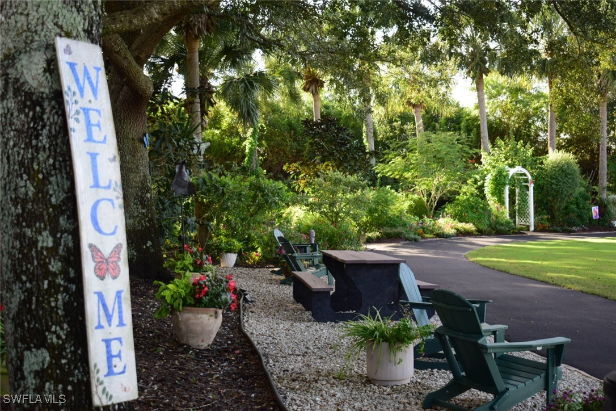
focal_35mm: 57
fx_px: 975
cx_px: 308
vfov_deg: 23.8
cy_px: 206
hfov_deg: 35.1
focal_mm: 38
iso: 320
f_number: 4.8
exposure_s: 1/60
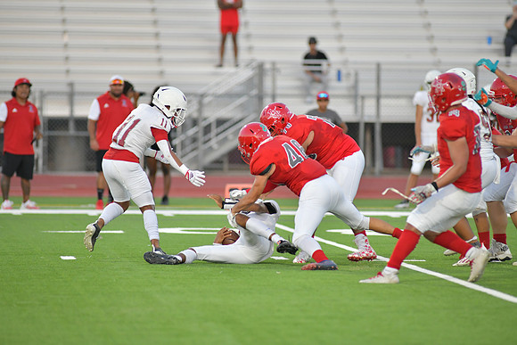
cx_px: 258
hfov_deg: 6.9
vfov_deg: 4.6
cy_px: 172
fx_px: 4309
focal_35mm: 300
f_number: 3.5
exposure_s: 1/1250
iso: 2200
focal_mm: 300
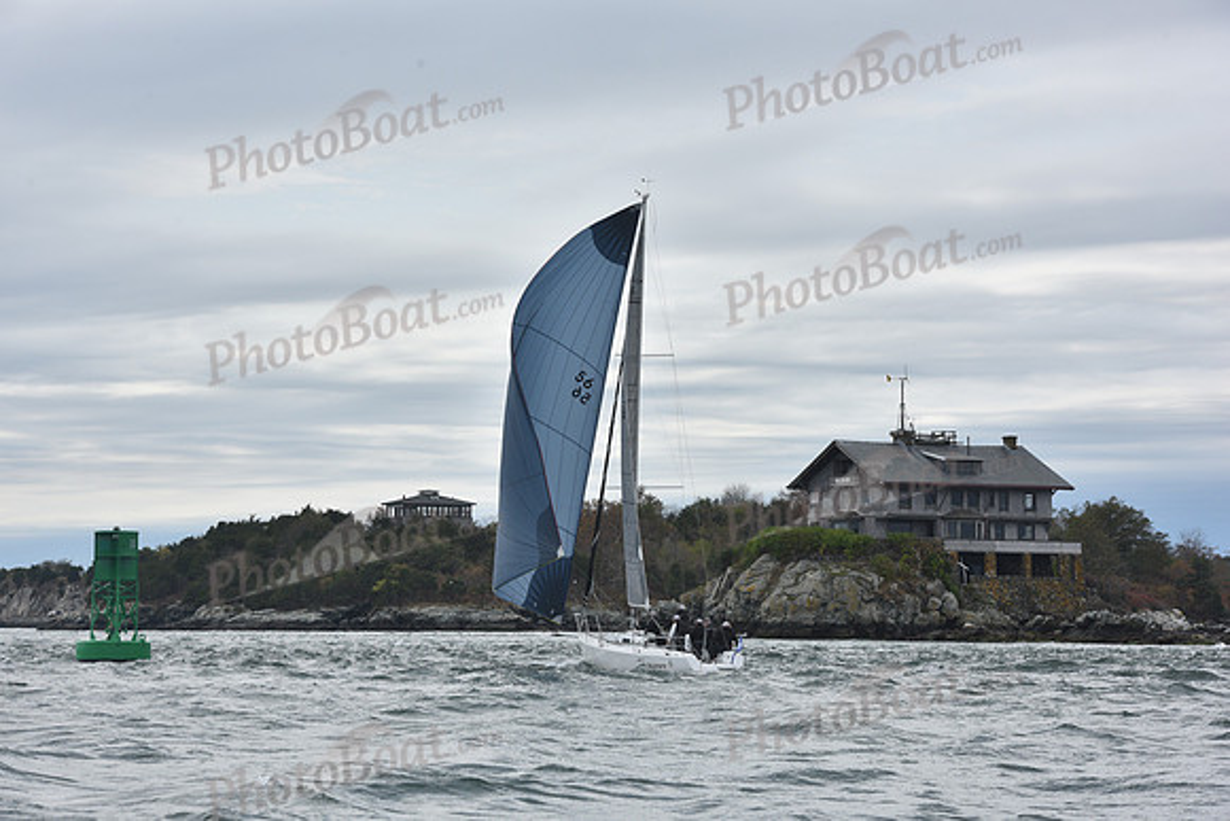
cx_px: 615
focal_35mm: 116
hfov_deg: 17.6
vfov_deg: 11.8
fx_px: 3964
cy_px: 410
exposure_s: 1/1000
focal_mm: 116
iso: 400
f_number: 11
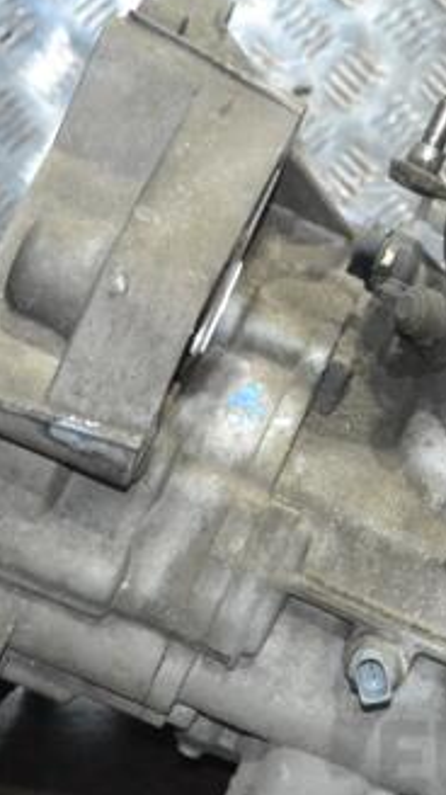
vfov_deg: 18.6
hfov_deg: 10.5
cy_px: 434
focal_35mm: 115
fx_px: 2423
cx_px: 334
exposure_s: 1/60
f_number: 5.3
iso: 3200
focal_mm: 40
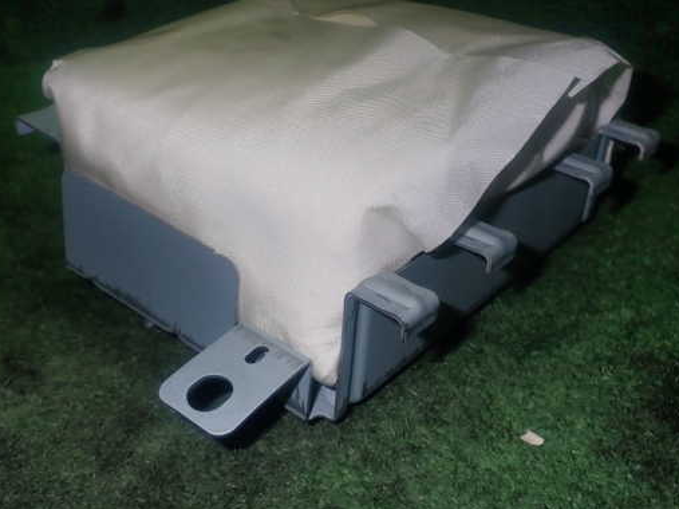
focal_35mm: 45
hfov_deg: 42.1
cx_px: 347
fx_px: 882
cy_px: 248
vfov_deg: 32.2
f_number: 8
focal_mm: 6.83
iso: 200
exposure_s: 1/40
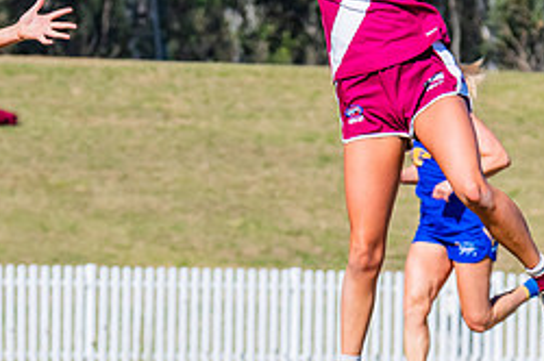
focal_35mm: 799
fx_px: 12058
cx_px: -39
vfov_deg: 1.7
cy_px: 94
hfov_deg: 2.6
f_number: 10
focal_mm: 250
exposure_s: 1/1600
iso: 800
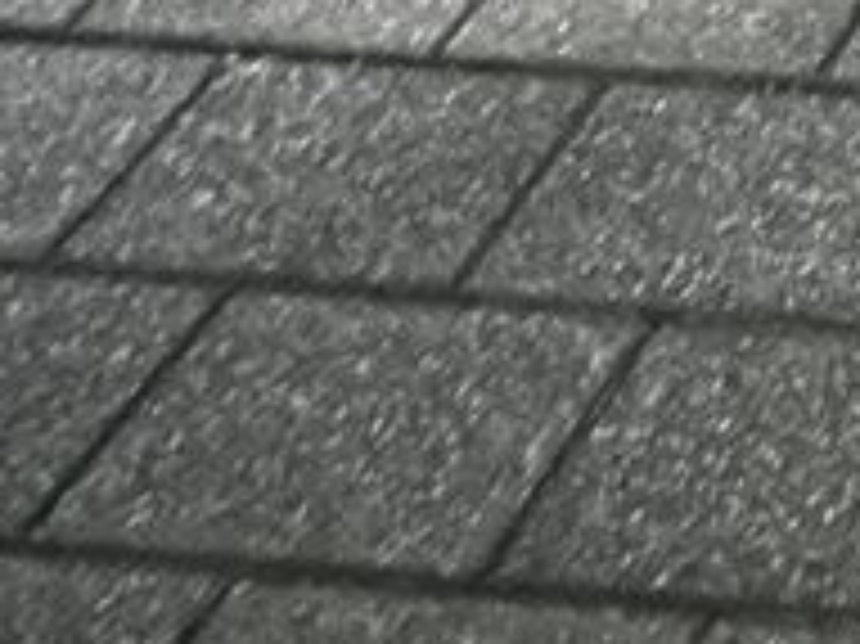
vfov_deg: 11.1
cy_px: -1265
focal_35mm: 88
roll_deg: +2.4
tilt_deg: -24.7
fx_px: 2185
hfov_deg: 14.0
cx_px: 2143
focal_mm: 2.22
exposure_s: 1/15
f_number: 2.2
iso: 3200
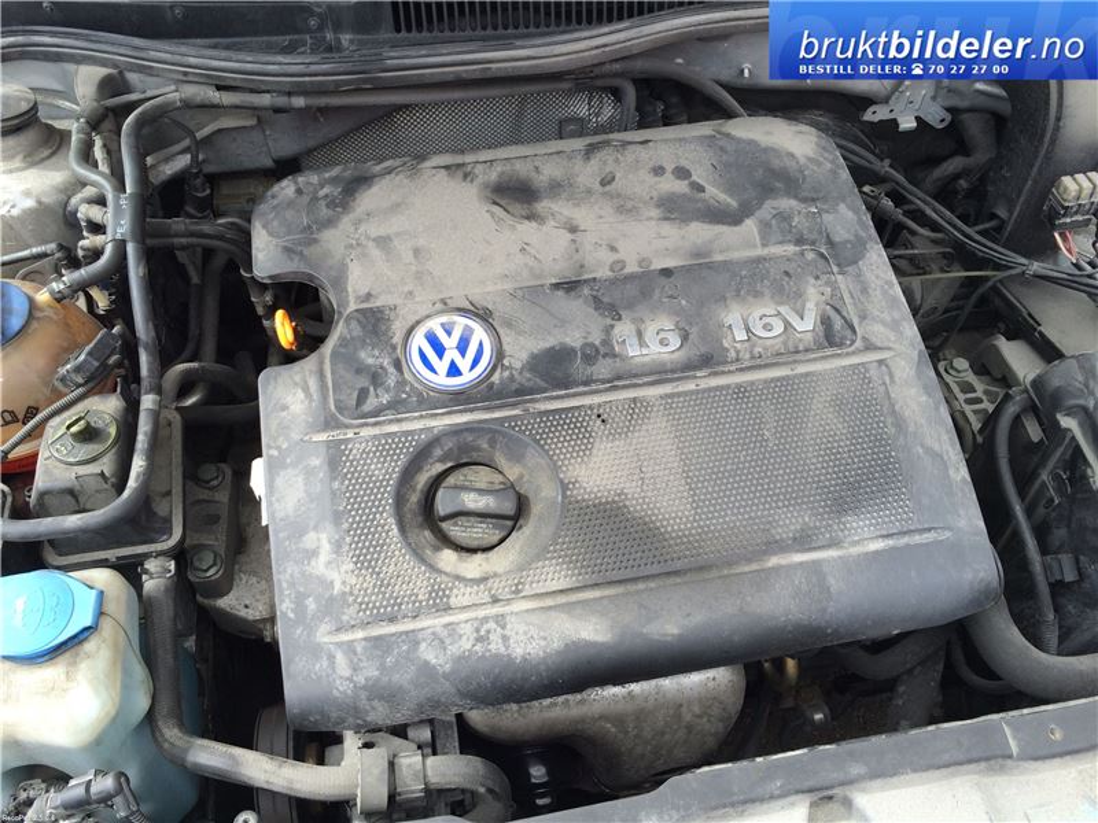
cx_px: 549
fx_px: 920
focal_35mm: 29
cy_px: 412
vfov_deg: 48.2
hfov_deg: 61.7
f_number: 2.2
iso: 32
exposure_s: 1/304
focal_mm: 4.15
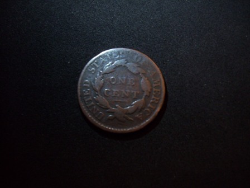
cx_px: 125
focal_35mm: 34
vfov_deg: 41.8
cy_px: 94
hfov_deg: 54.0
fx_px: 246
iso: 160
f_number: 2.9
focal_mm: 5.7
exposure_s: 1/8
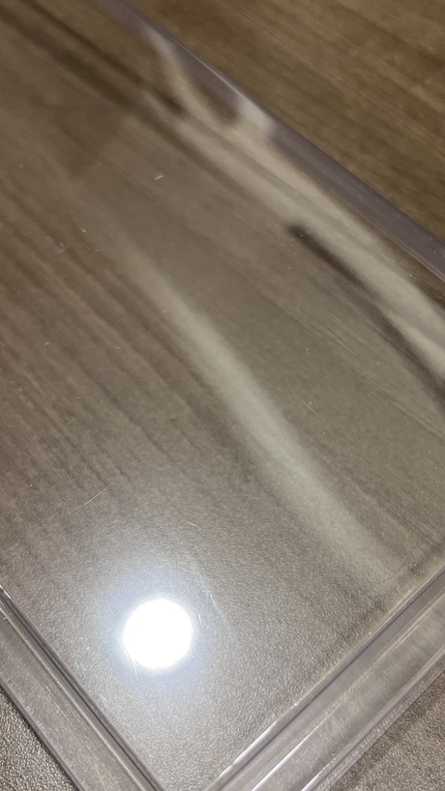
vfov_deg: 55.2
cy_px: 441
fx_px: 755
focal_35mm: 36
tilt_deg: -58.0
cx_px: 283
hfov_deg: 32.6
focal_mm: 5.7
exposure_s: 1/120
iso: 50
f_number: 1.5
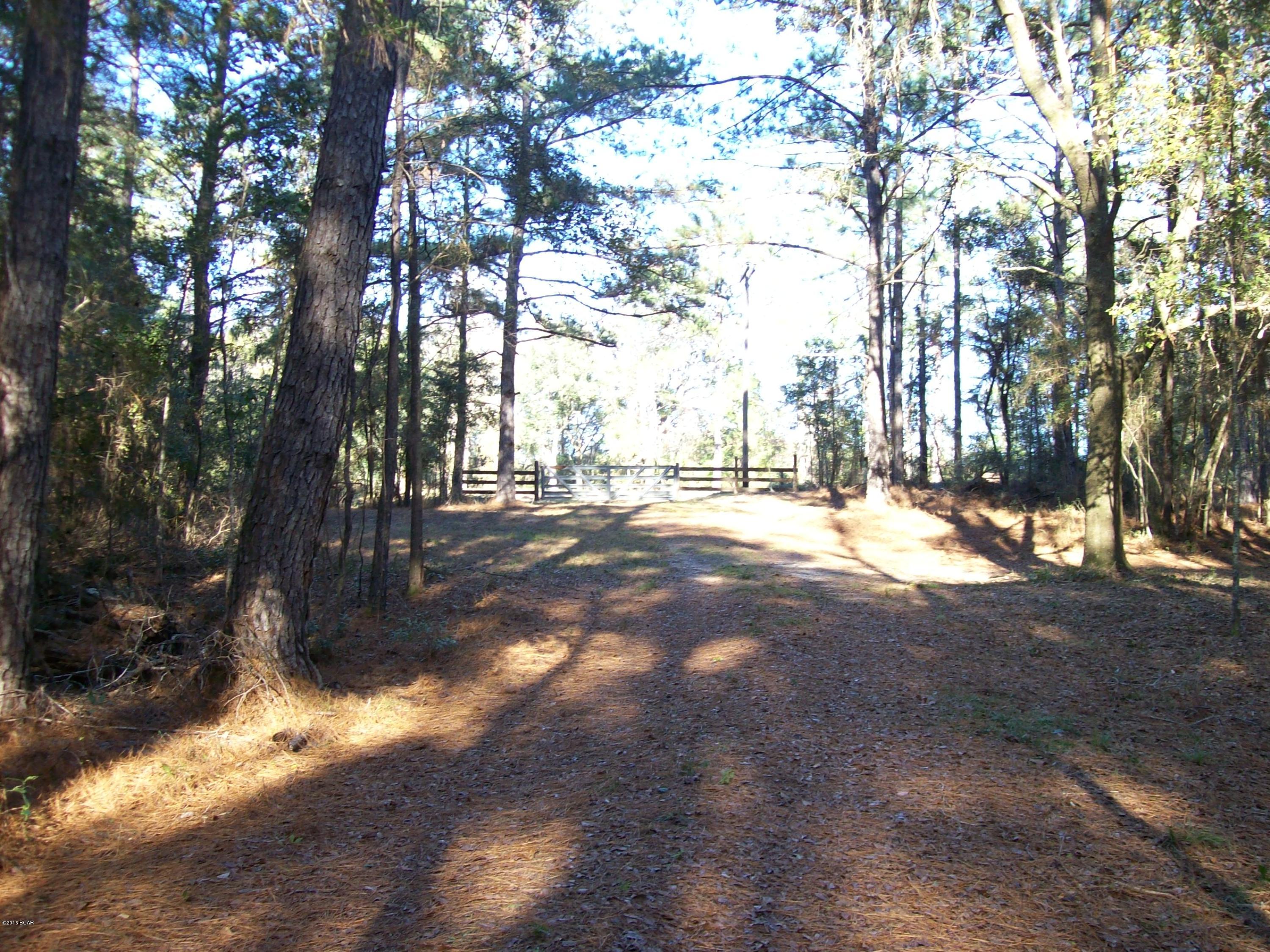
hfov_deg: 51.4
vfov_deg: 39.6
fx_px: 1320
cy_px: 476
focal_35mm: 36
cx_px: 635
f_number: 2.7
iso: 80
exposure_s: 1/74.5
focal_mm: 6
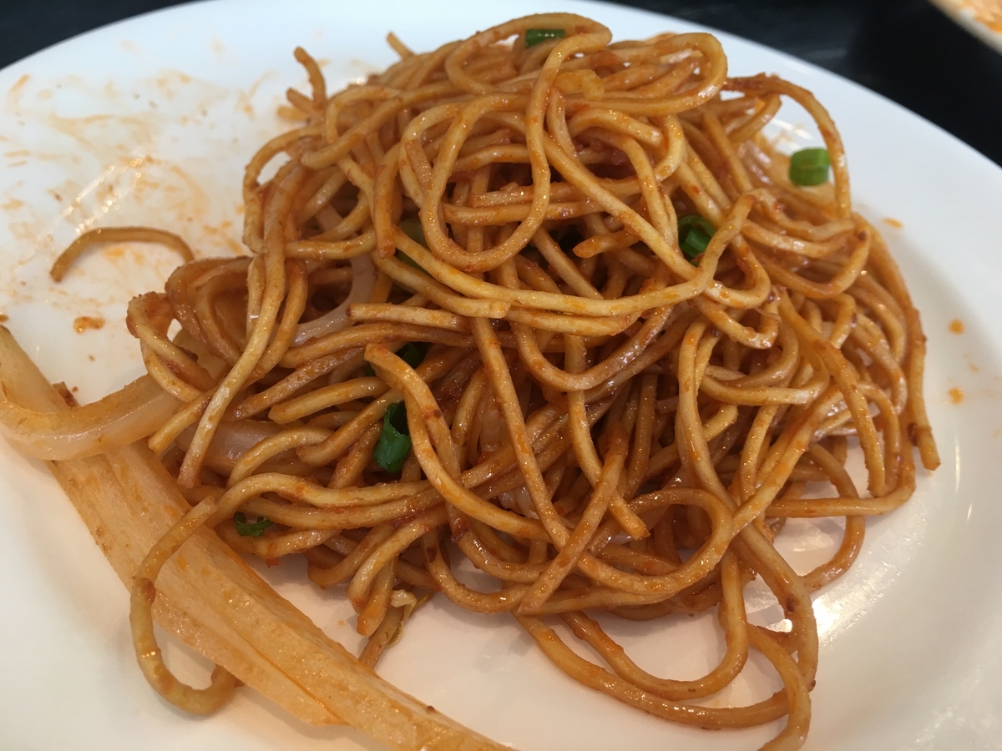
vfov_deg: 48.2
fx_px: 839
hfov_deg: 61.7
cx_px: 501
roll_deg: -8.8
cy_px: 376
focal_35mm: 29
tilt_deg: -43.8
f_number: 2.2
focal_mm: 4.15
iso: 25
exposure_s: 1/30
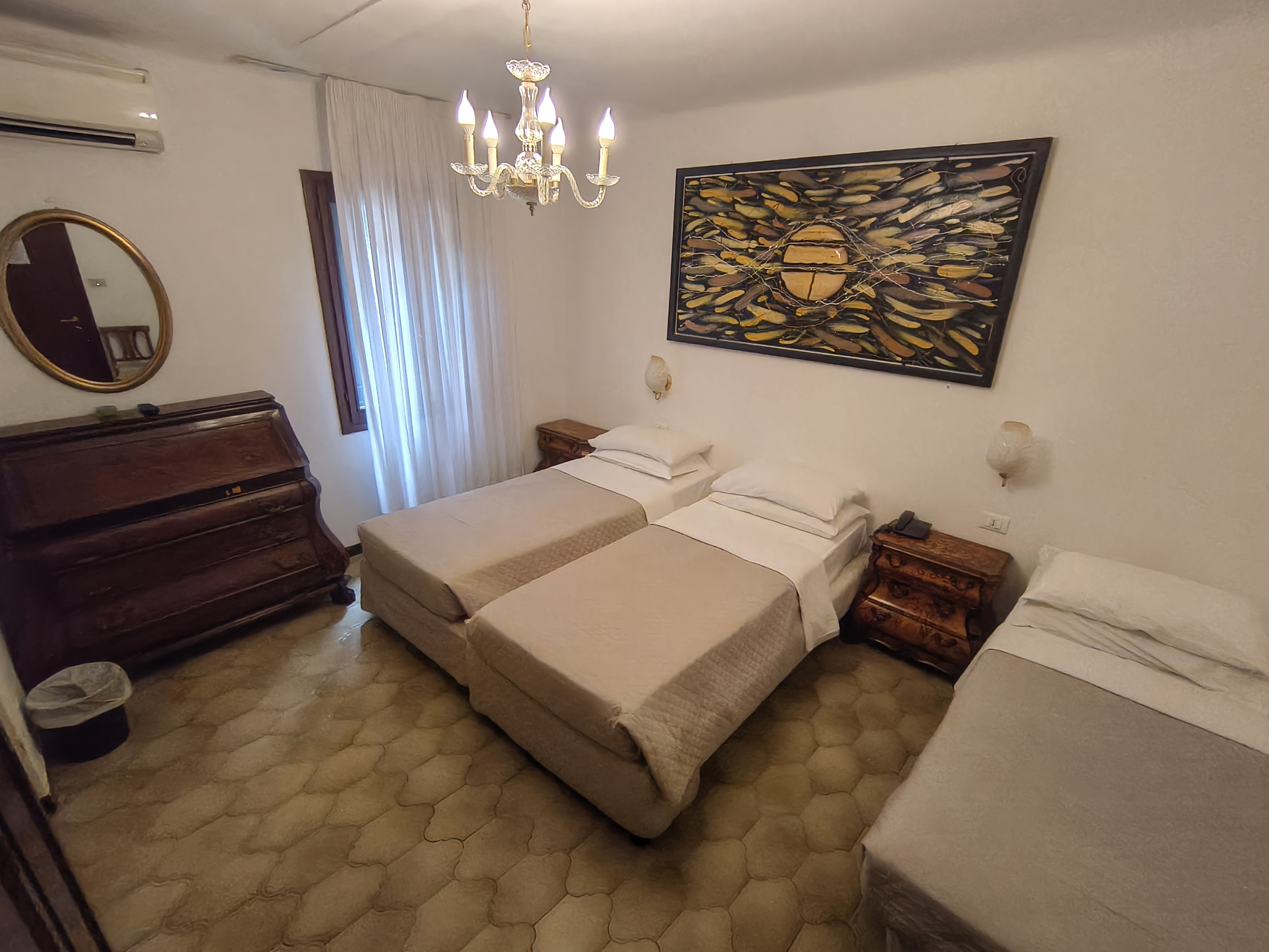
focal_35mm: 15
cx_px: 634
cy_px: 476
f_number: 2.2
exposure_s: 1/50
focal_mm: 1.64
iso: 1132
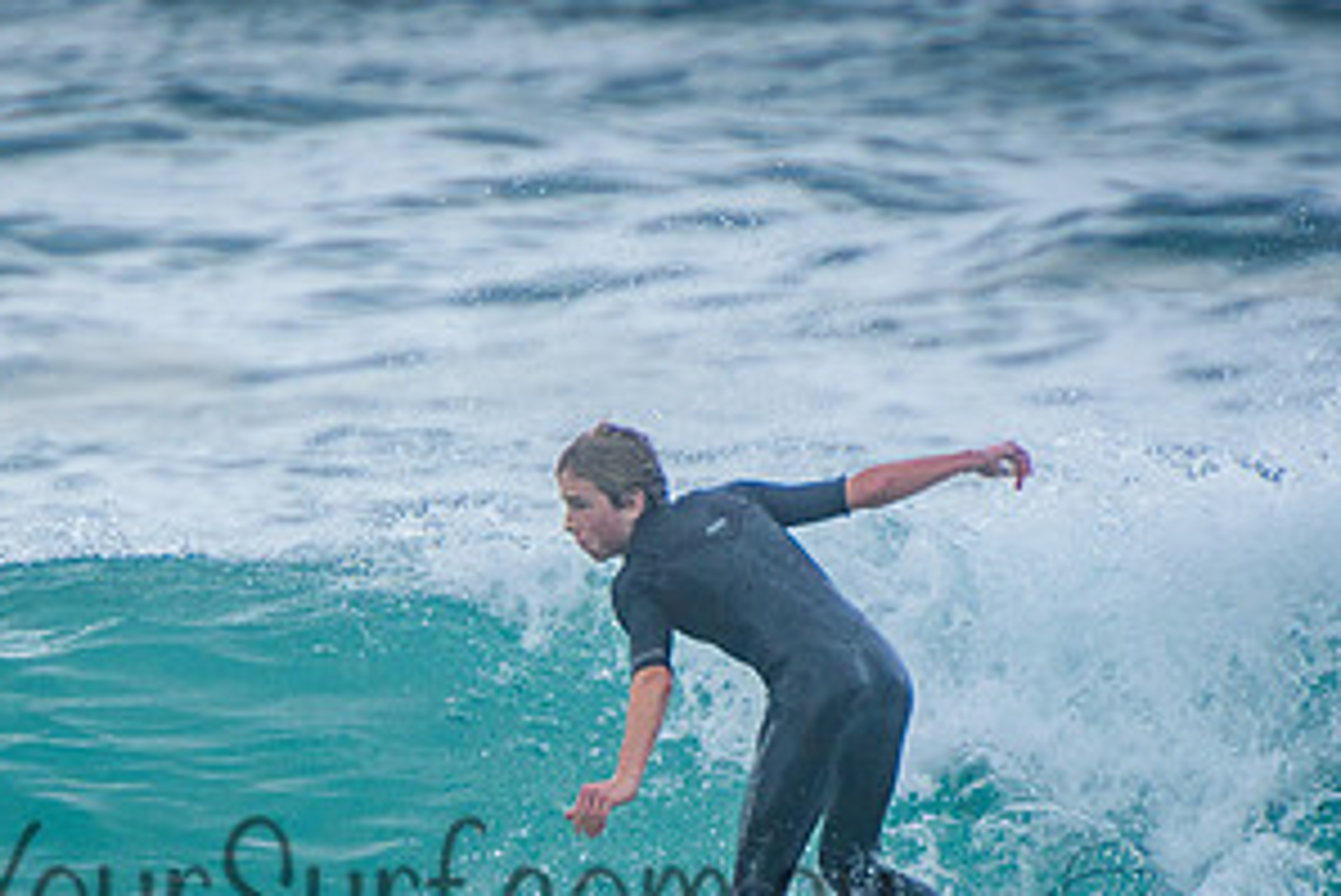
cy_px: 849
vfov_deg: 1.2
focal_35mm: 1166
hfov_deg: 1.8
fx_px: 43453
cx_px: 418
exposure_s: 1/2000
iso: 640
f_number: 5.6
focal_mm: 400
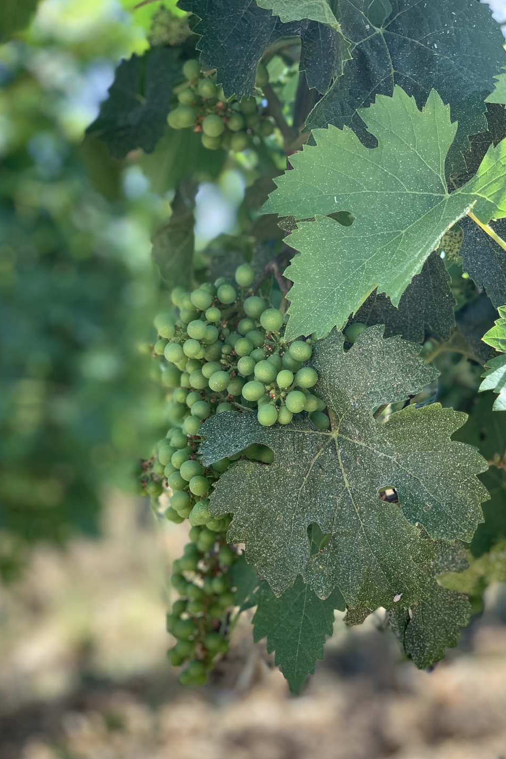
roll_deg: -3.0
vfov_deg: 32.9
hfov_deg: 22.3
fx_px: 1286
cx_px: 264
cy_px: 401
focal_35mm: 61
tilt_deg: +5.9
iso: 16
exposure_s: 1/151
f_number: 2.4
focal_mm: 6
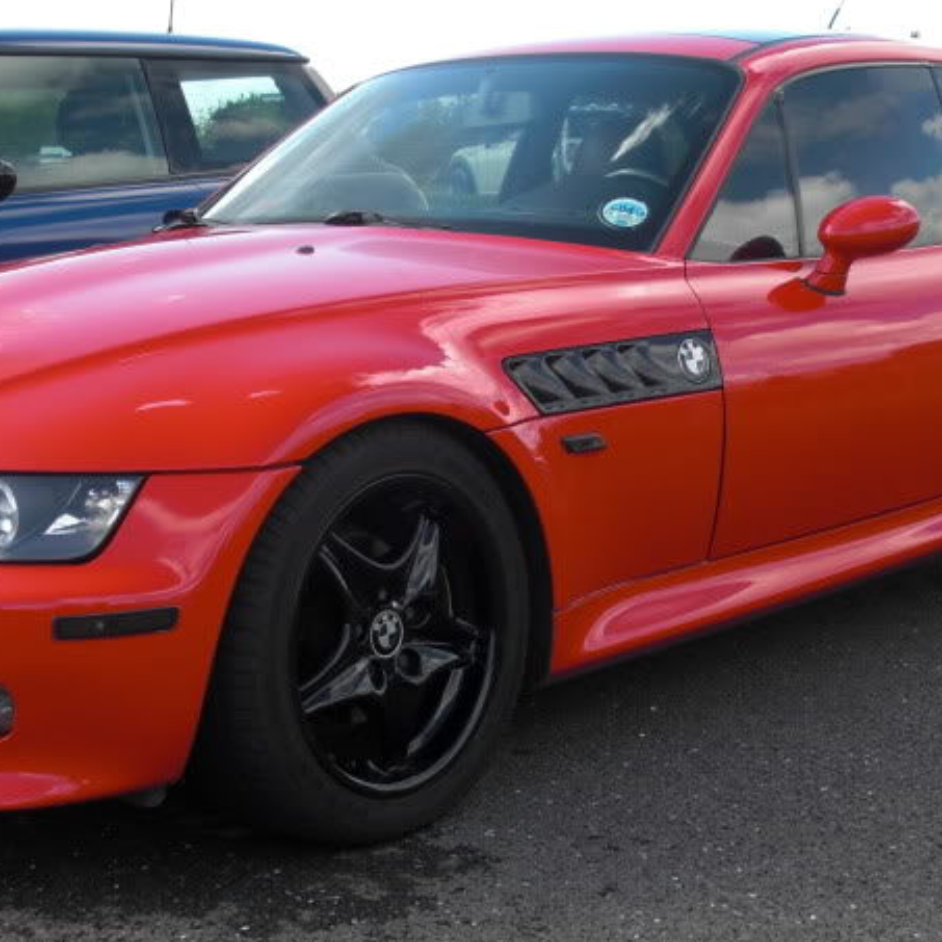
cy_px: 408
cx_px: 485
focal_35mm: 72
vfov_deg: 24.0
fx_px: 2217
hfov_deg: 24.0
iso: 50
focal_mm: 6.3
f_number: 2.8
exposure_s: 1/320
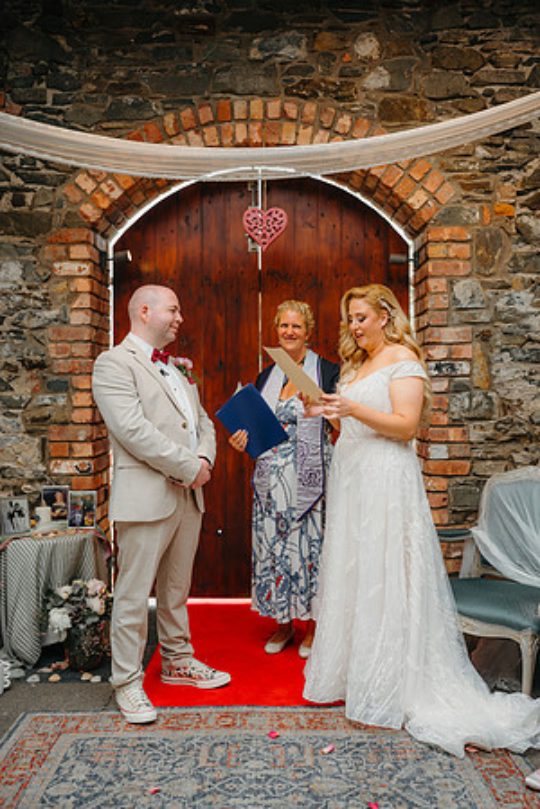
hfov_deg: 37.9
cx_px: 270
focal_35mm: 35
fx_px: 787
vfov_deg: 54.4
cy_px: 404
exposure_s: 1/200
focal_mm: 35
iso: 100
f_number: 2
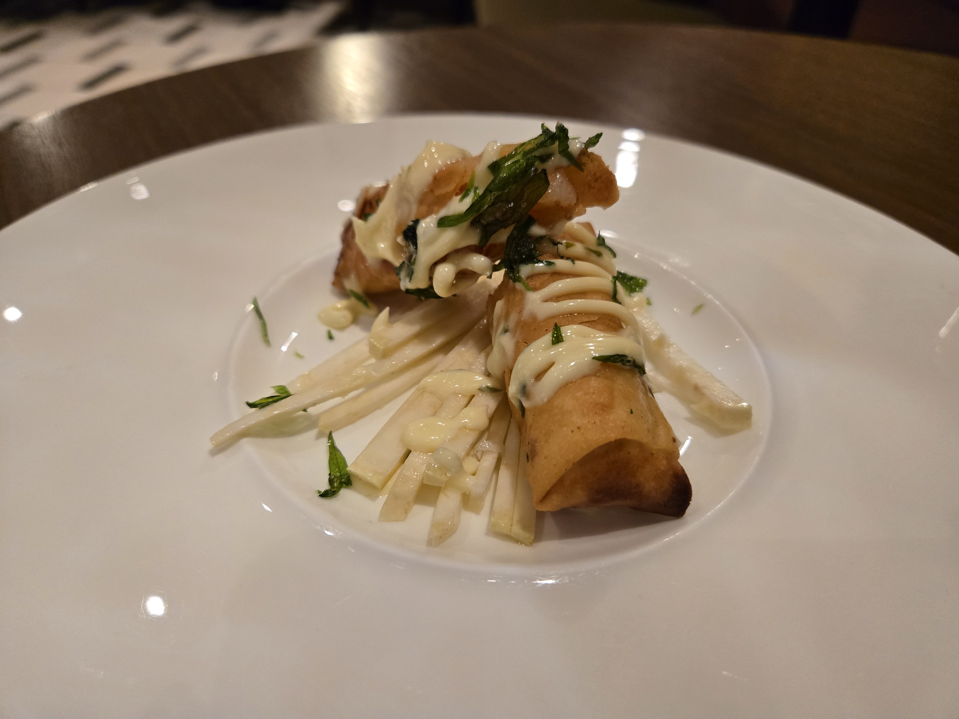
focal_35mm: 23
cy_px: 360
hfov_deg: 73.9
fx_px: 637
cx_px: 480
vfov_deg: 58.9
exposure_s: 1/120
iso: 640
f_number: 1.8
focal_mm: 5.4
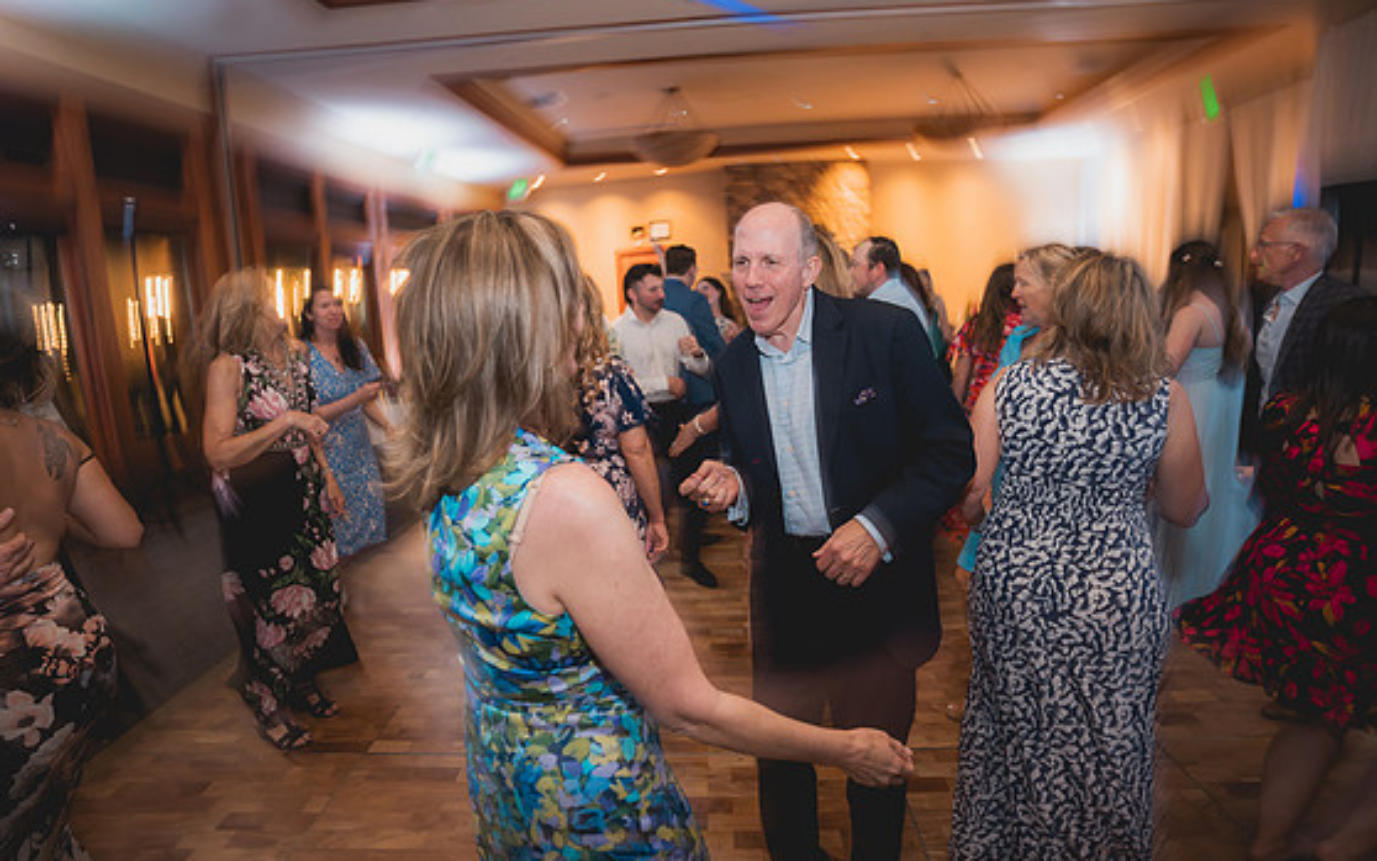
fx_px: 676
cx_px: 693
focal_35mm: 18
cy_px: 389
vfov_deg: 64.9
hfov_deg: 91.1
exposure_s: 1/13
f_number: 2.8
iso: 1000
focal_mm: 17
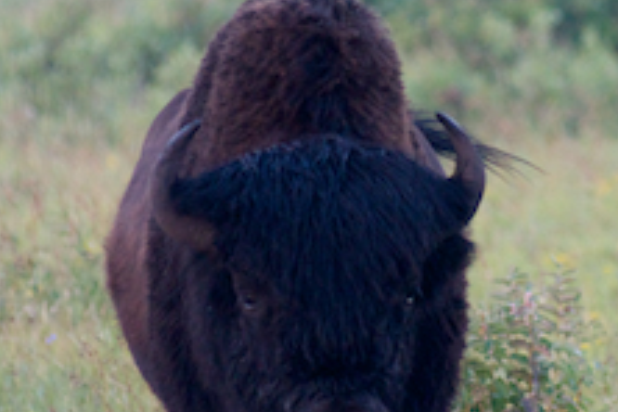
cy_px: 349
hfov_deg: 3.0
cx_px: 618
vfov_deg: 2.0
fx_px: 11861
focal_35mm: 691
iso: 1600
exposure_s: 1/800
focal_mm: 200
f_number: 3.5
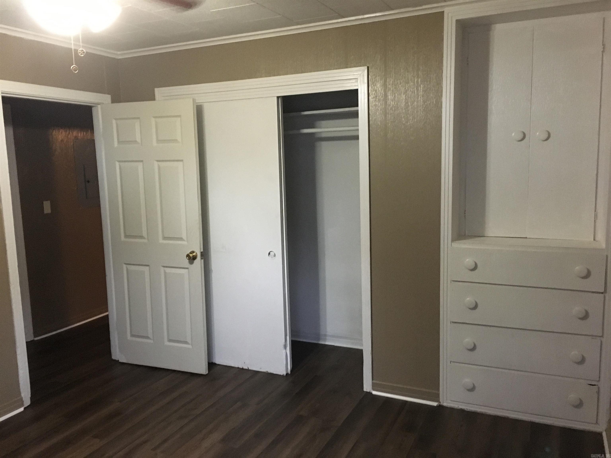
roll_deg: +1.4
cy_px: 229
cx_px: 306
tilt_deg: -6.5
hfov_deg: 61.7
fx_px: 512
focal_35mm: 29
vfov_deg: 48.2
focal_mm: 4.15
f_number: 2.2
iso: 320
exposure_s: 1/15
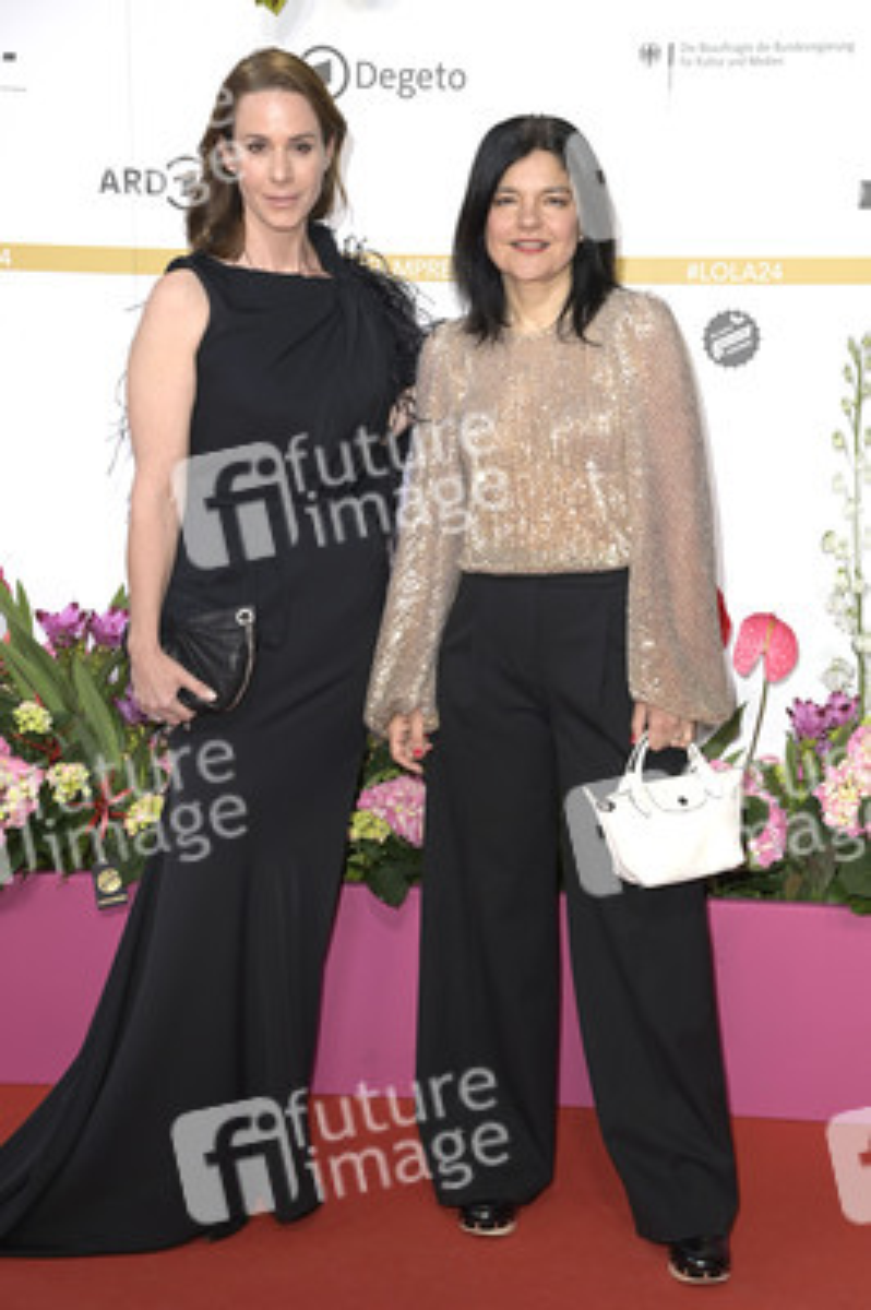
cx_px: 436
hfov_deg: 20.9
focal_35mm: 65
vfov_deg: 31.0
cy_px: 655
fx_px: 2363
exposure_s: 1/250
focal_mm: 65
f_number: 5.6
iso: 640
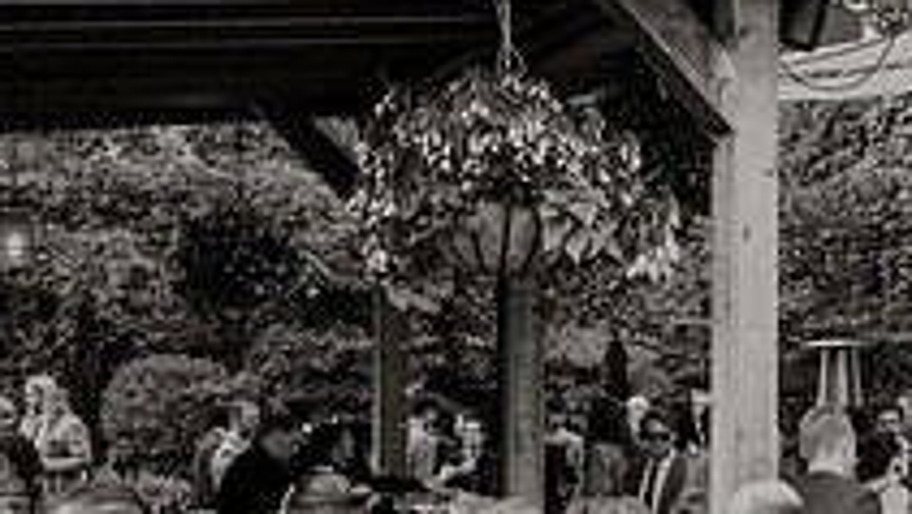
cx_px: 990
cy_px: 393
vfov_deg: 17.2
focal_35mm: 70
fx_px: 1694
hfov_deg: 27.7
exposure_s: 1/200
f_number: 3.5
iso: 80
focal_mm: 24
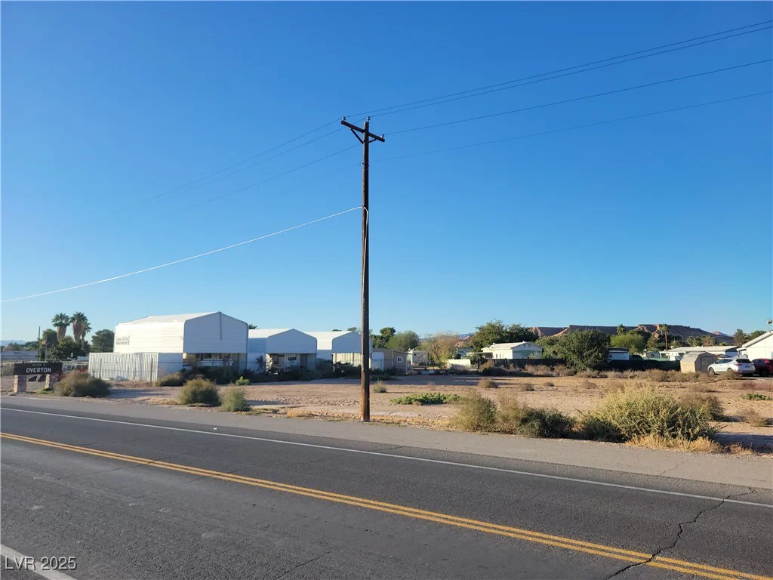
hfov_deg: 67.3
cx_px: 386
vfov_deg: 53.1
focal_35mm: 26
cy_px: 290
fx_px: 581
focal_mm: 5.4
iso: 40
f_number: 1.8
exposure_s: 1/1563
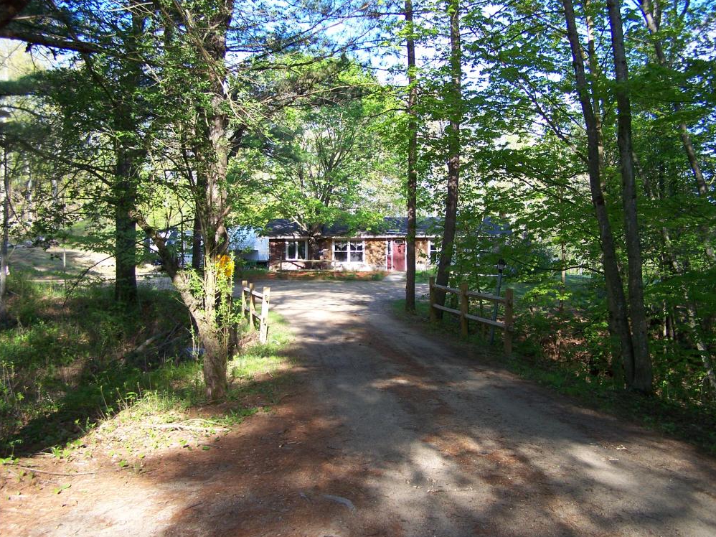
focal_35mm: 39
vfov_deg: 36.8
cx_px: 364
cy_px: 265
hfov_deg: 47.9
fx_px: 806
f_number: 2.8
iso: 80
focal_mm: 6.3
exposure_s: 1/200
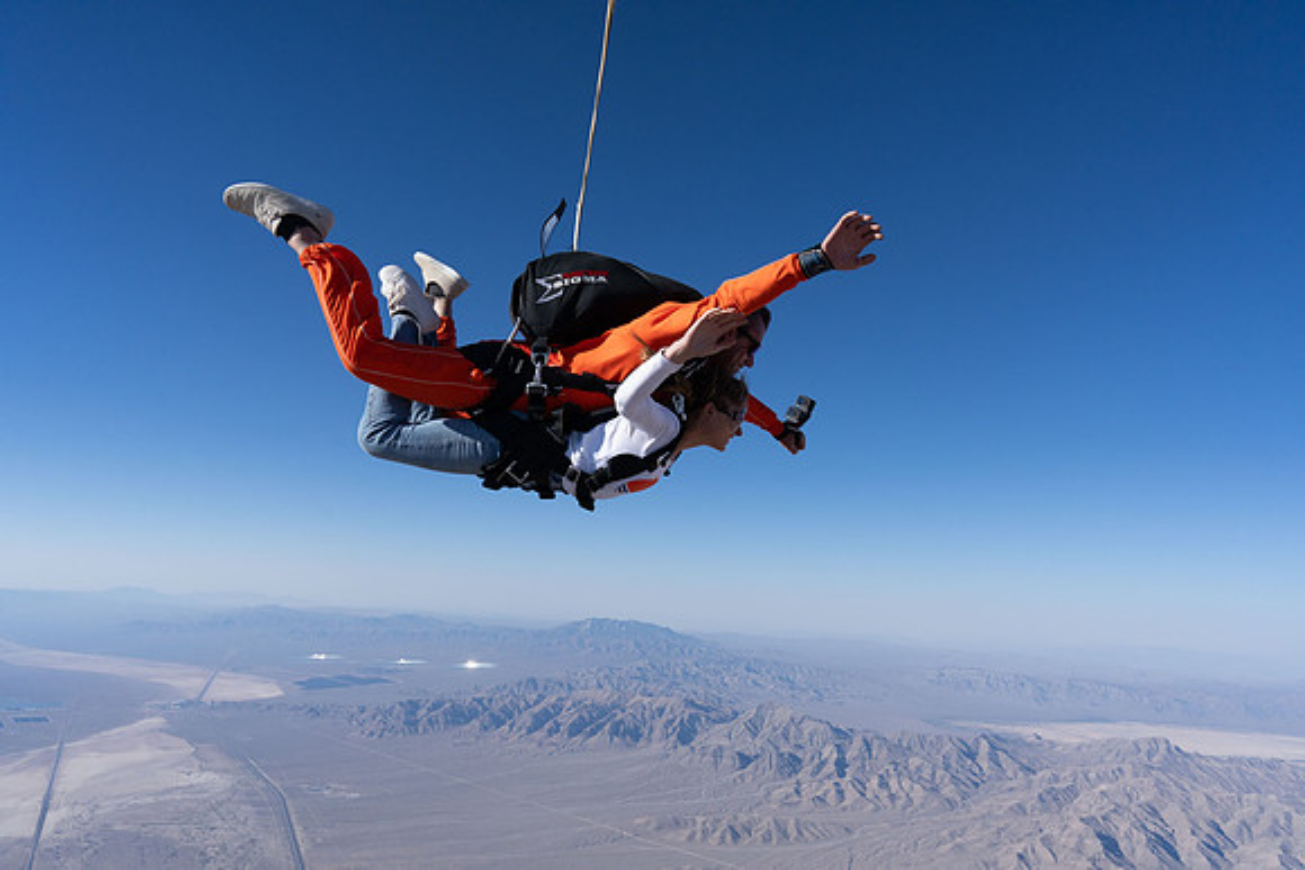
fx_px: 870
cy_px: 435
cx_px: 652
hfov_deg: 73.7
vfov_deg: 53.2
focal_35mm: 24
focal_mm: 24
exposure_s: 1/2000
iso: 800
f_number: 11
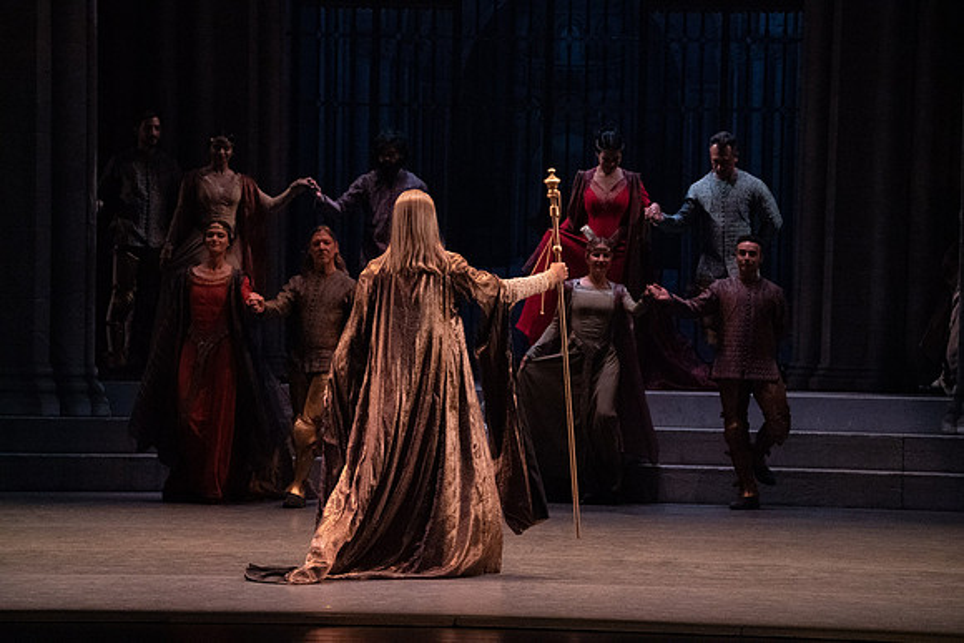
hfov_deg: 11.4
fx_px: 4848
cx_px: 482
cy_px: 322
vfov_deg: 7.6
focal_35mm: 181
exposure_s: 1/320
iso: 20000
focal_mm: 181
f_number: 9
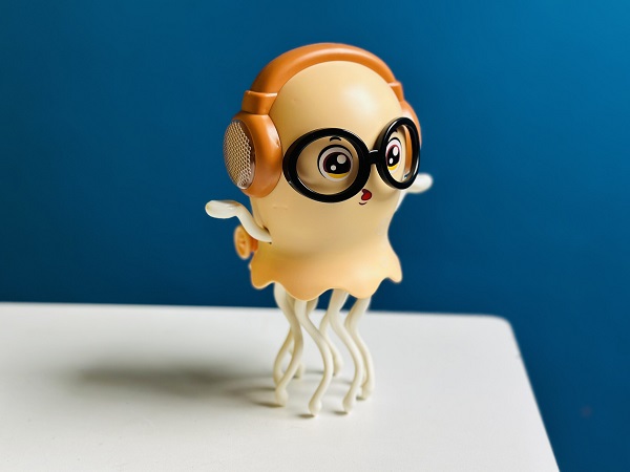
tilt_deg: -15.7
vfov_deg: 30.3
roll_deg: -0.5
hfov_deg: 39.7
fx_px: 874
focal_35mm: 48
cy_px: 236
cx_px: 315
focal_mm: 6.86
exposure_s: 1/50
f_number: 1.78
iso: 160
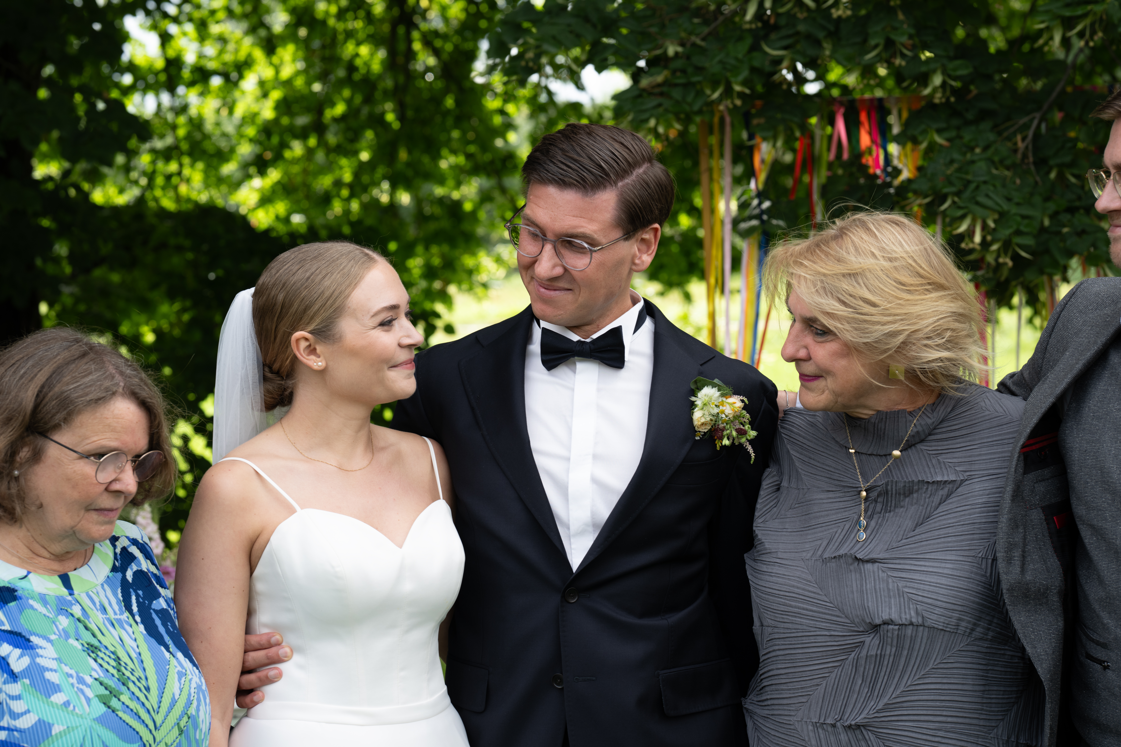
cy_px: 374
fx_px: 2647
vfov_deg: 16.1
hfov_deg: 23.9
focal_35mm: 85
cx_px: 560
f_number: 5.6
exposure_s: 1/160
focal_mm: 85
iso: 160
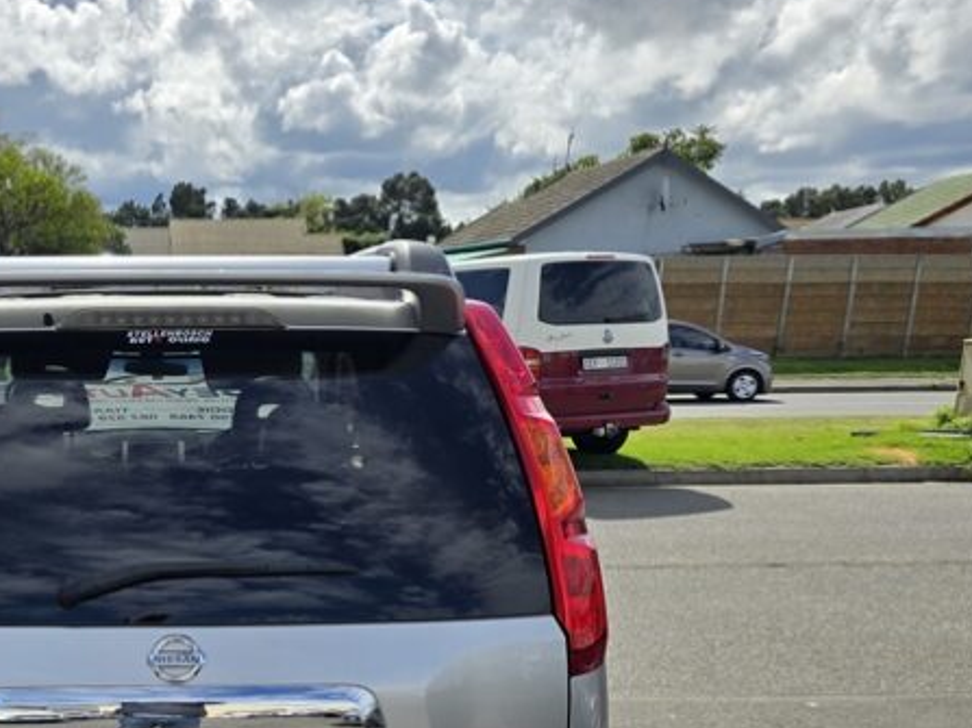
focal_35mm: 41
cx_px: 146
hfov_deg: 42.9
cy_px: 581
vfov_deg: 34.1
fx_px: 1151
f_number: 1.7
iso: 12
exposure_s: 1/1354
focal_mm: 6.3
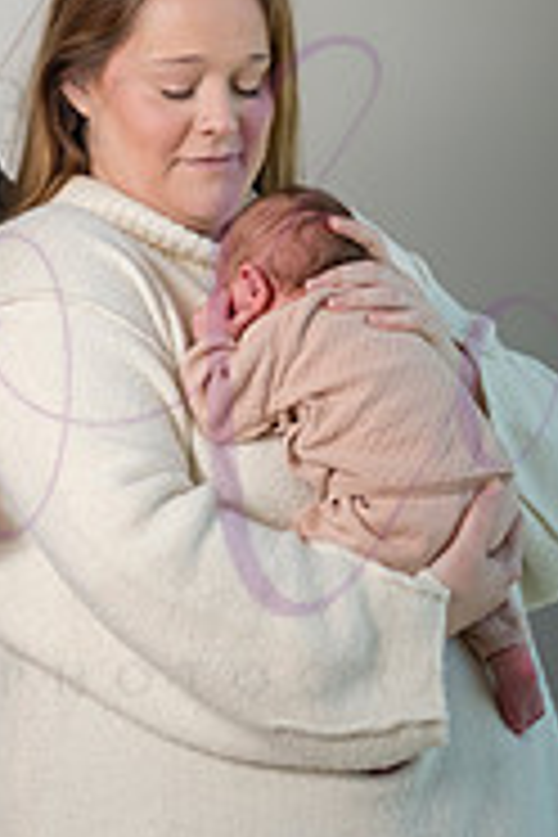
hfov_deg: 6.7
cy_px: 104
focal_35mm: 206
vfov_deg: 9.9
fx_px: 4789
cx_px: 117
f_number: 8
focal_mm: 85
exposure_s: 1/250
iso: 500
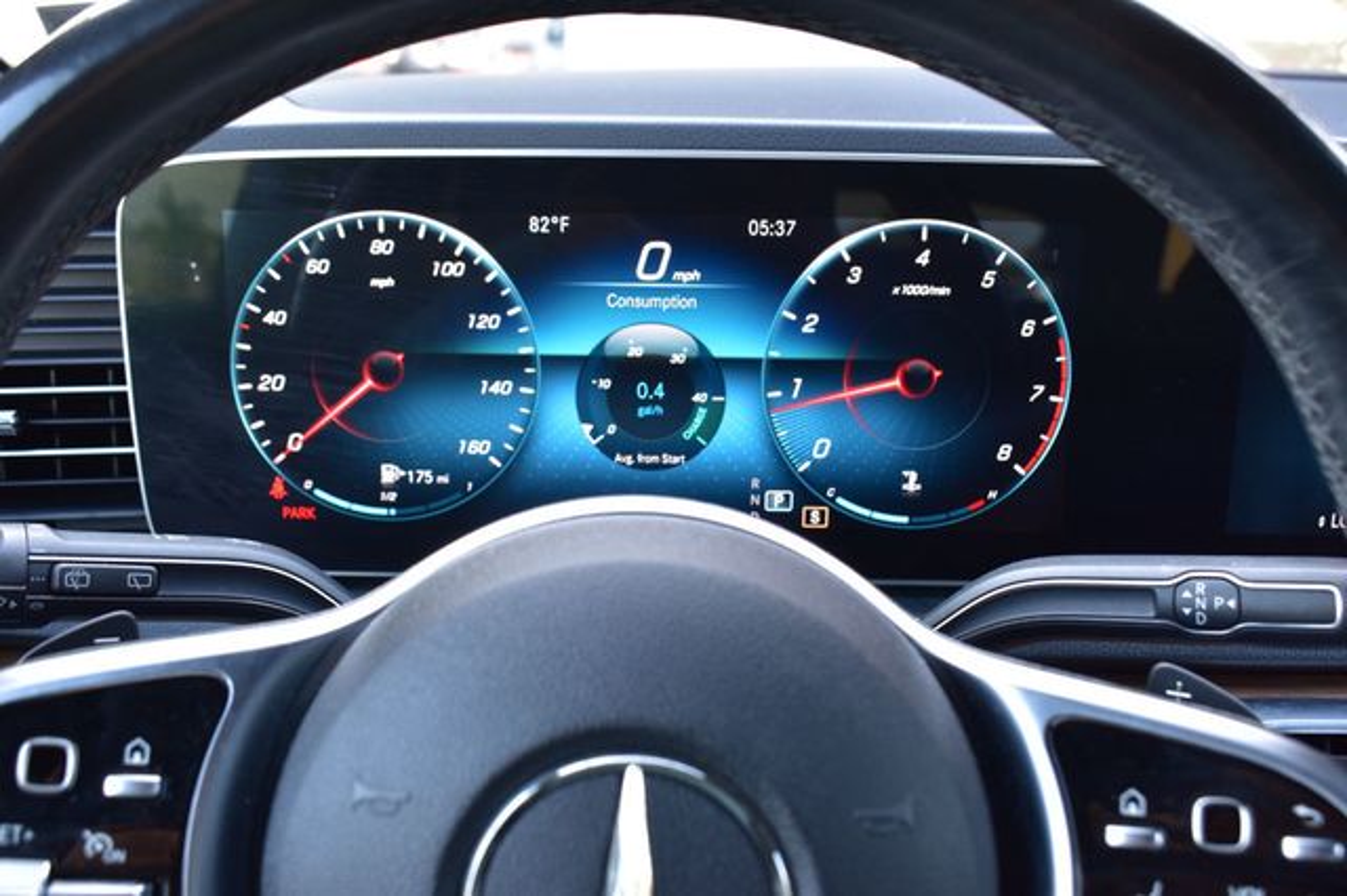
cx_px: 674
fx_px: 1346
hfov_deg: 53.2
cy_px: 448
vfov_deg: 36.8
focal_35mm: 36
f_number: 7.1
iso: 400
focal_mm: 24
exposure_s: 1/25
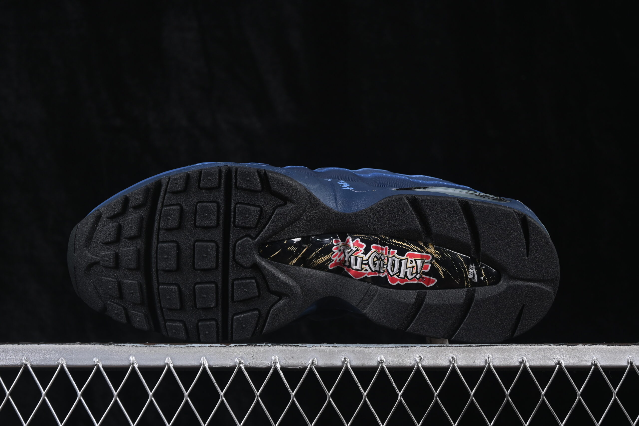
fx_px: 1331
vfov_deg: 18.2
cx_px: 320
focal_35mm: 75
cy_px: 213
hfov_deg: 27.0
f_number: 6.3
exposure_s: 1/60
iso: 160
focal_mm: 50
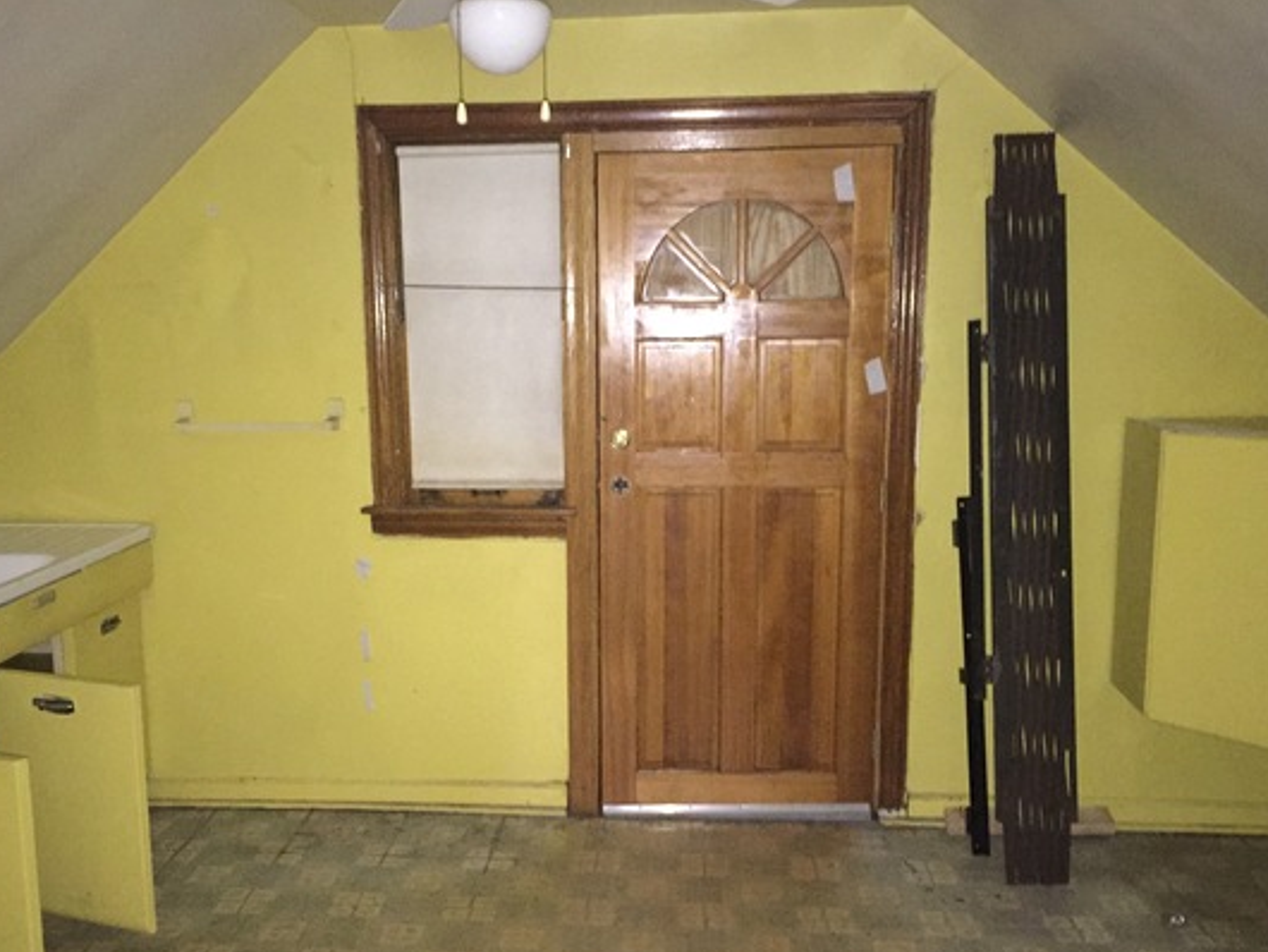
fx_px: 1283
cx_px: 581
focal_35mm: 35
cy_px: 567
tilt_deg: -11.2
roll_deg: +0.3
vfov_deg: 40.6
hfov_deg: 52.5
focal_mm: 4.15
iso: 640
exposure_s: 1/16
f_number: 2.2
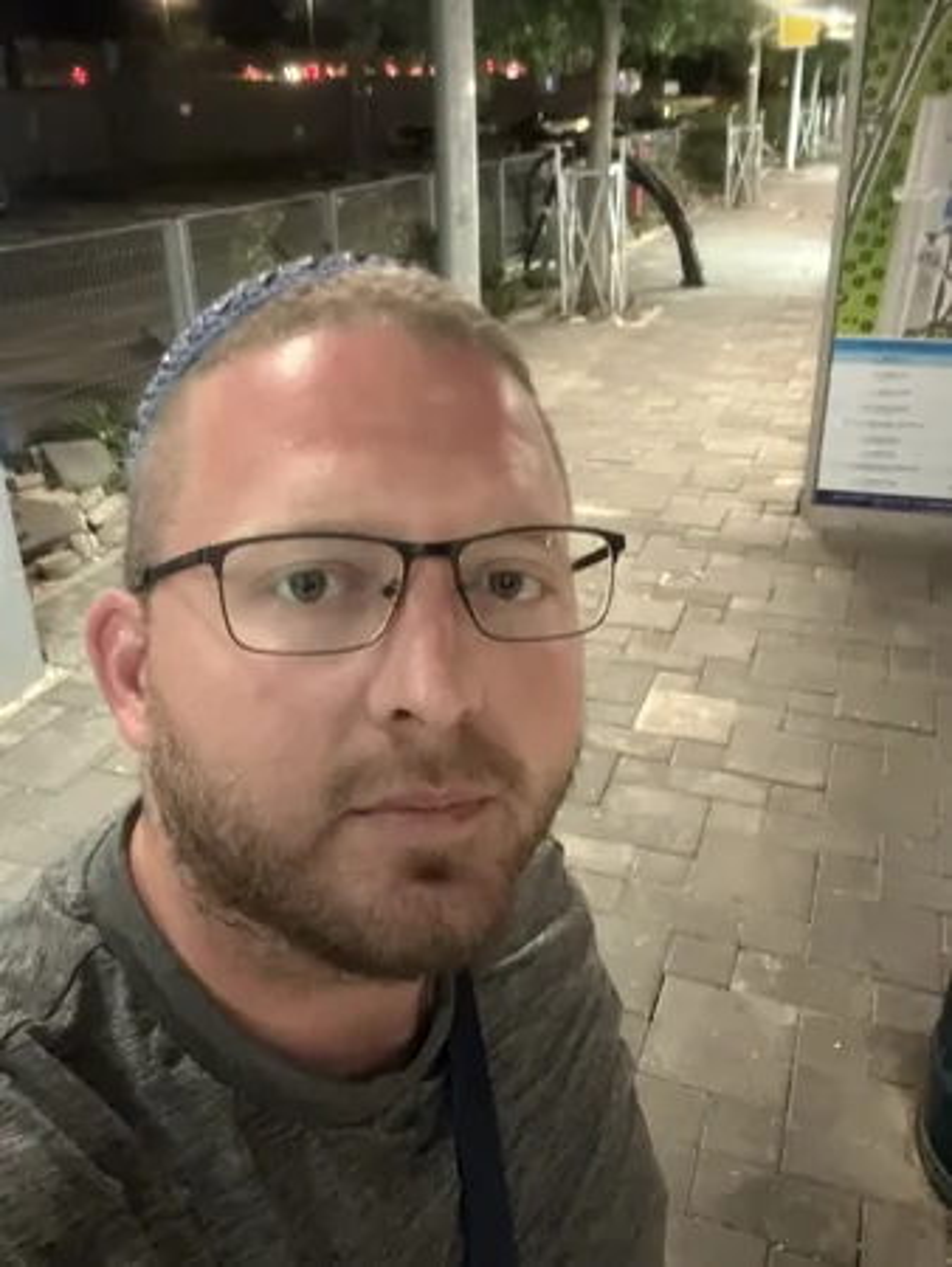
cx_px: 476
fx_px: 1099
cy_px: 634
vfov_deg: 59.9
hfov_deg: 46.8
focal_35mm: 30
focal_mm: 2.69
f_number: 1.9
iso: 1000
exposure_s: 1/17
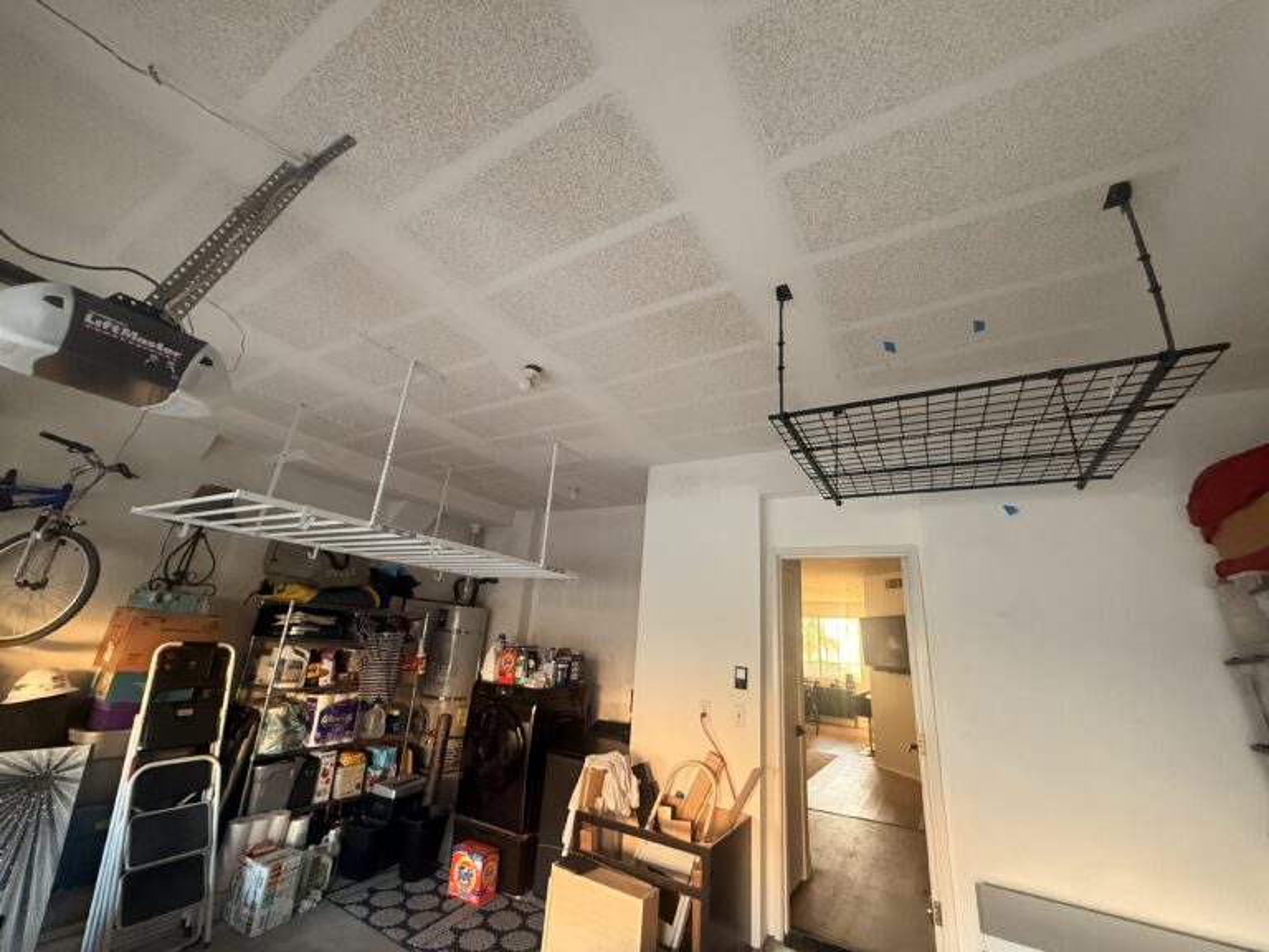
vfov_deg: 85.7
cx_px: 634
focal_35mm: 14
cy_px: 476
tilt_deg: +18.1
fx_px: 513
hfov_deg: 102.1
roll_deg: -4.8
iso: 640
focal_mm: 2.22
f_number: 2.2
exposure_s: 1/60
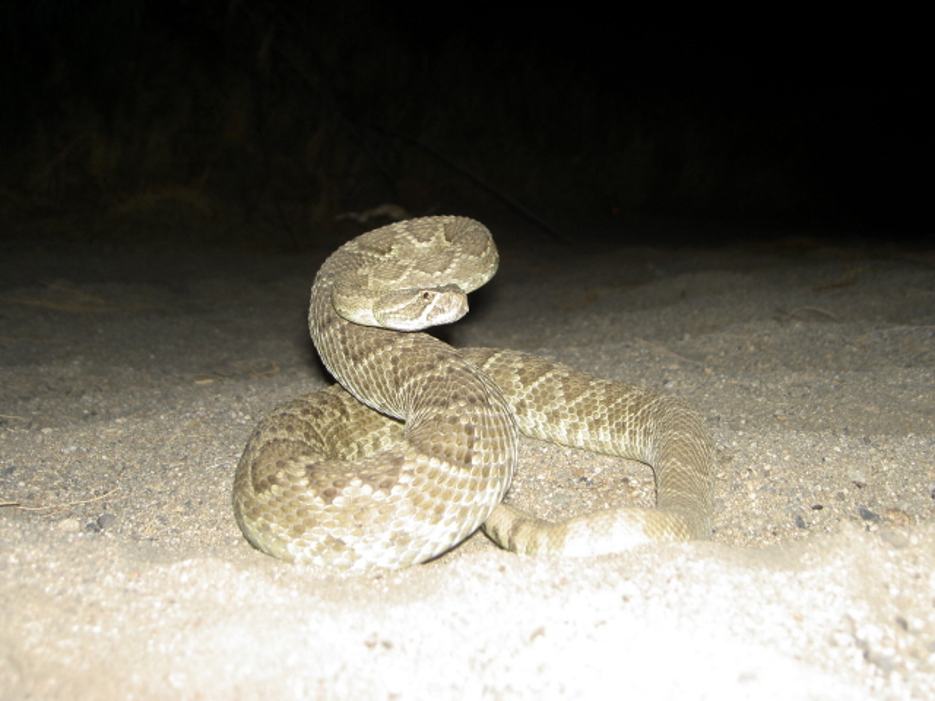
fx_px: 1188
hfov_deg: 42.9
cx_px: 468
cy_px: 350
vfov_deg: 32.9
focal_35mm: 44
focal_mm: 9
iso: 100
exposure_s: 1/60
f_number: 2.9
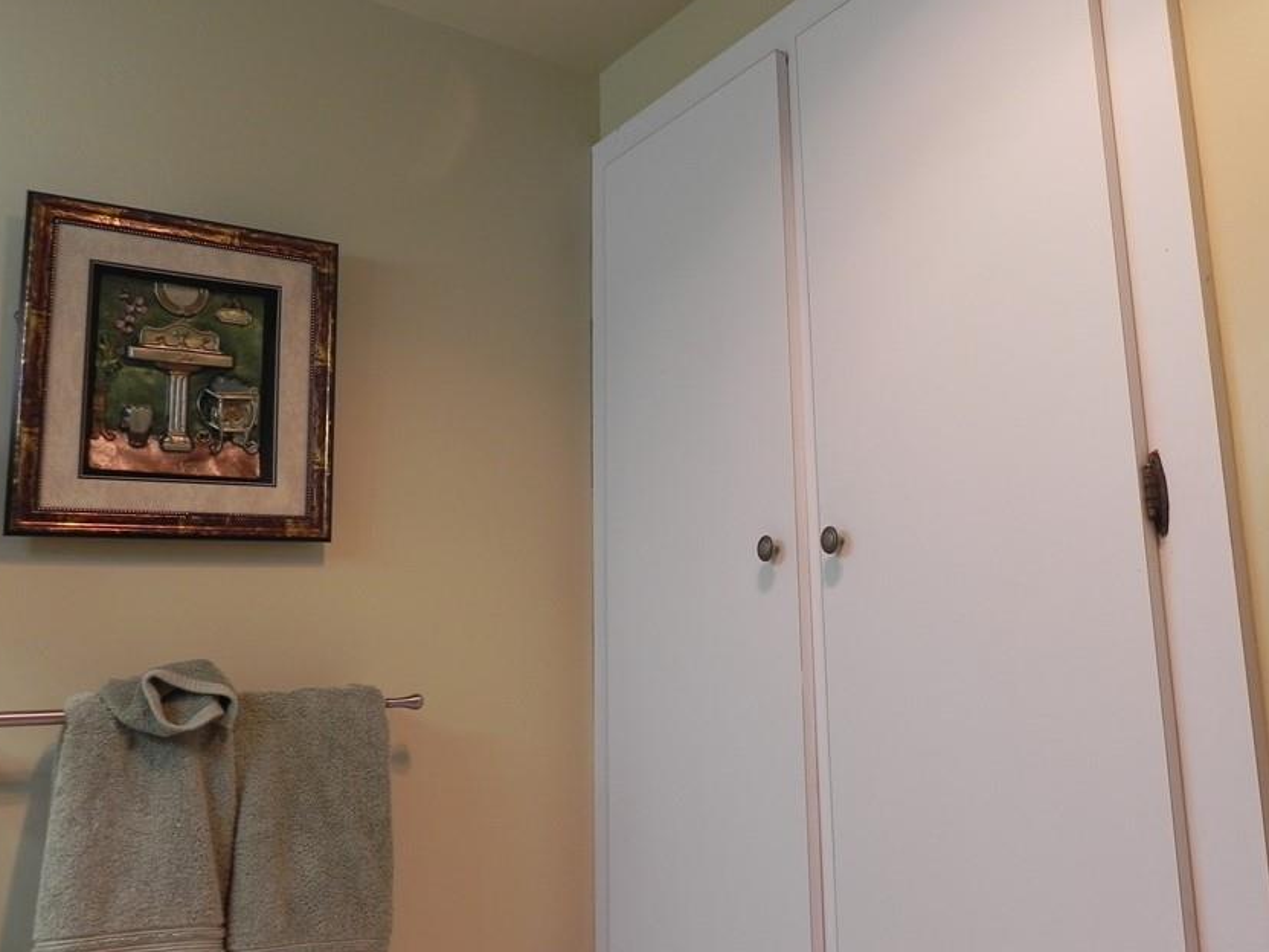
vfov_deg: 44.2
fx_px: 1173
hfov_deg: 56.4
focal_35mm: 32
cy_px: 476
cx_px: 758
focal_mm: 4.6
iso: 160
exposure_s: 1/78.6
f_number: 3.5
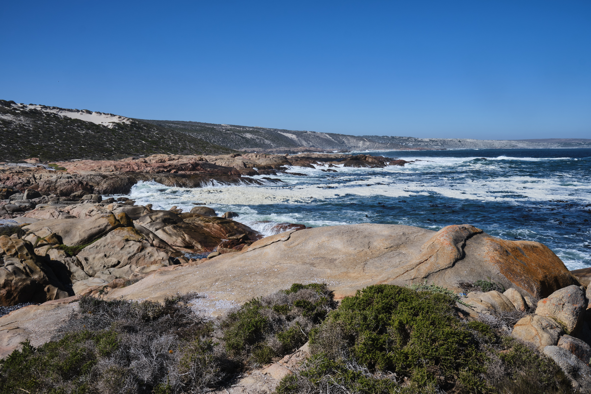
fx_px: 443
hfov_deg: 67.4
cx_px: 296
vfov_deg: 47.9
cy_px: 197
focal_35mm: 27
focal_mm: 18
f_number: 13
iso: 160
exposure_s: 1/160
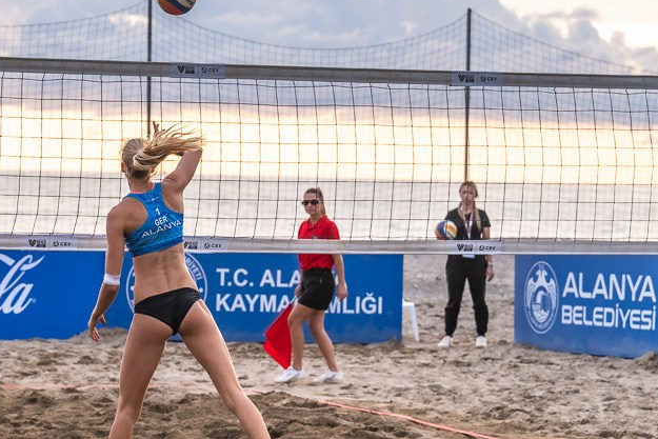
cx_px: 109
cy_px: 283
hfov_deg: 11.9
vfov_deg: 8.0
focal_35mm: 172
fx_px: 3144
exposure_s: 1/1000
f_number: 4.5
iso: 500
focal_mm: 84
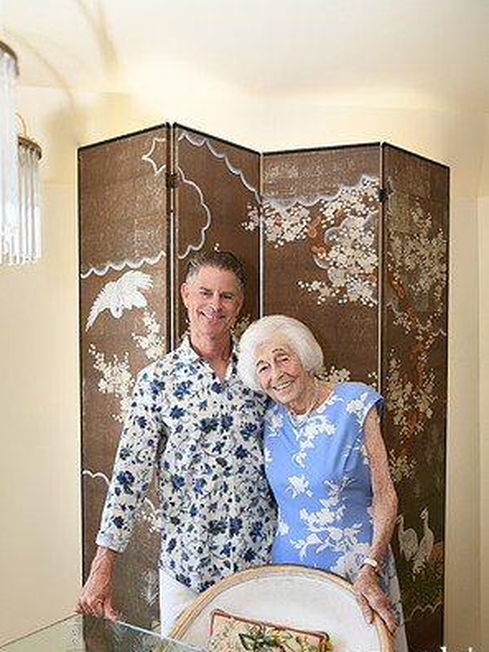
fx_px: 659
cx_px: 244
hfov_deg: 40.7
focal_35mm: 35
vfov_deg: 52.5
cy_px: 369
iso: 1000
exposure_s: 1/125
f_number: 6.3
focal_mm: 32
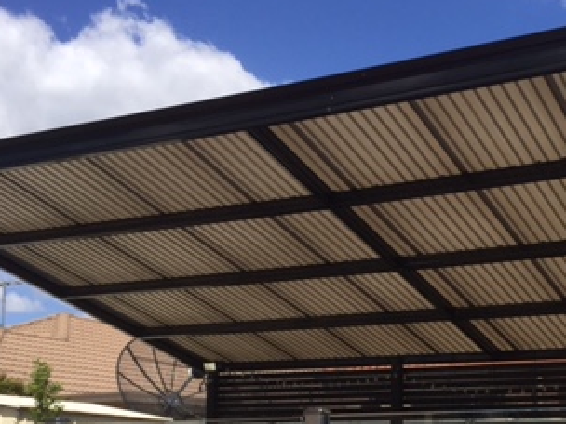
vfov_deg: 23.3
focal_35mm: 61
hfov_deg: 31.1
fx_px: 997
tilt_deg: +6.2
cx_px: 426
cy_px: 396
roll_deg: -1.3
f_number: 2.2
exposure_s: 1/2639
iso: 32
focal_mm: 4.15
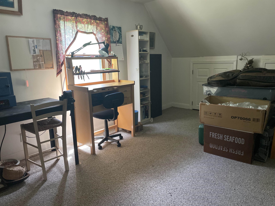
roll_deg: +1.9
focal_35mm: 26
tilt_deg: -12.0
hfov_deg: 67.3
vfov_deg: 53.1
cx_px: 138
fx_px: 207
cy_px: 103
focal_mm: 4.2
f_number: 1.6
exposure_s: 1/60
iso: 500
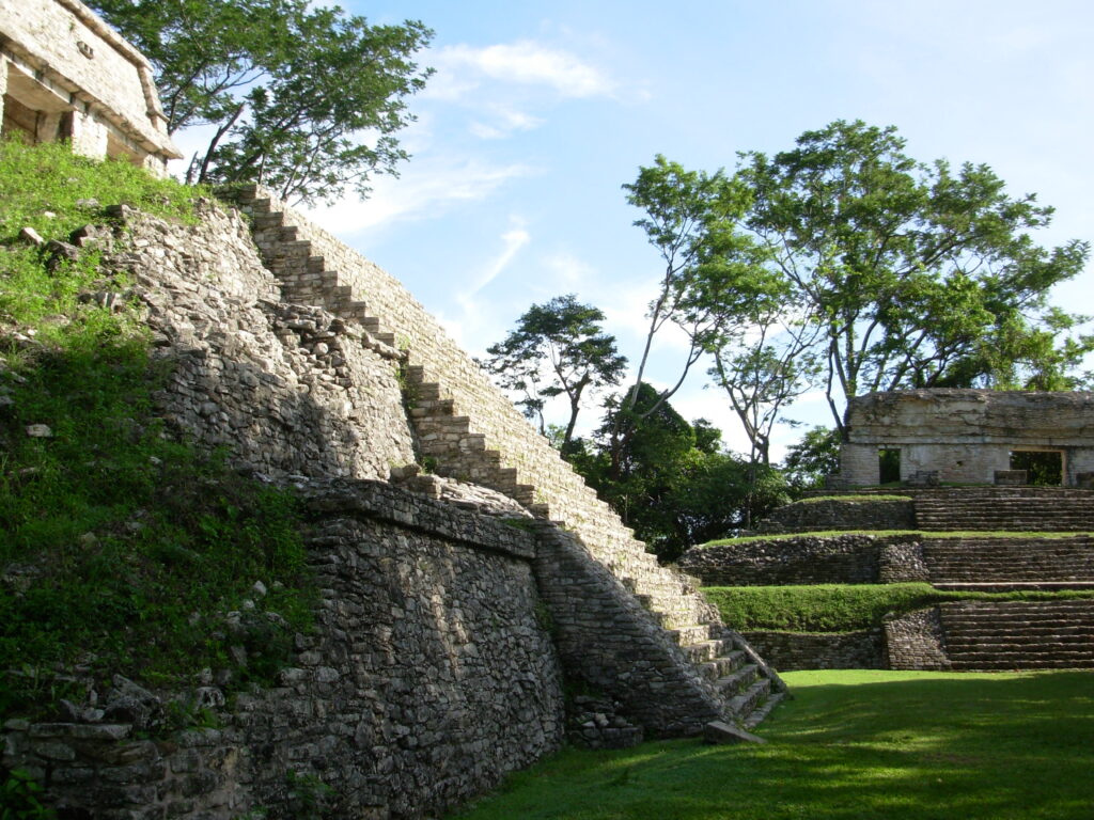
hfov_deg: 49.0
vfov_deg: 37.7
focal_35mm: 38
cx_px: 547
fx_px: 1201
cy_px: 410
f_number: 2.9
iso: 50
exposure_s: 1/558
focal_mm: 6.3
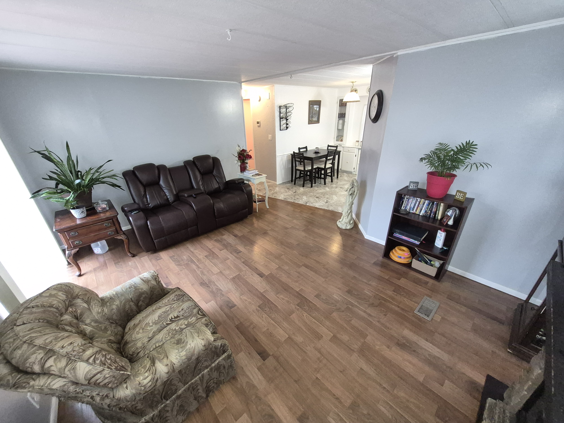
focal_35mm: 13
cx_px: 282
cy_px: 212
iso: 320
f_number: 2.2
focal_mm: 1.74
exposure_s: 1/30
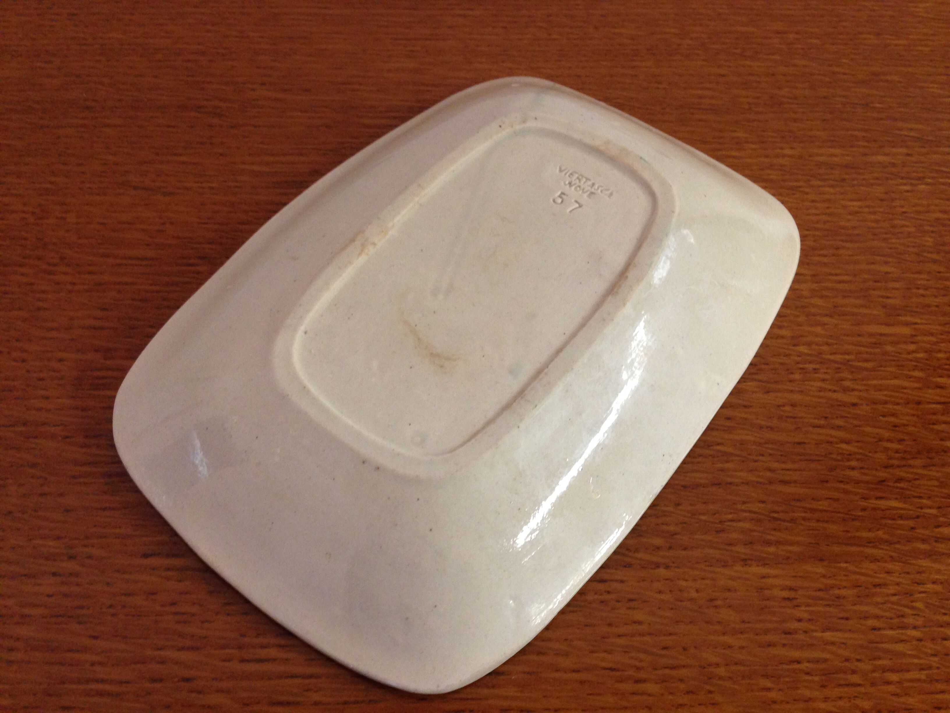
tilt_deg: -58.6
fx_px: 906
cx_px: 475
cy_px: 356
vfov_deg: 42.9
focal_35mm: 33
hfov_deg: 55.4
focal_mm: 4.12
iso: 160
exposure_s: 1/20
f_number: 2.4
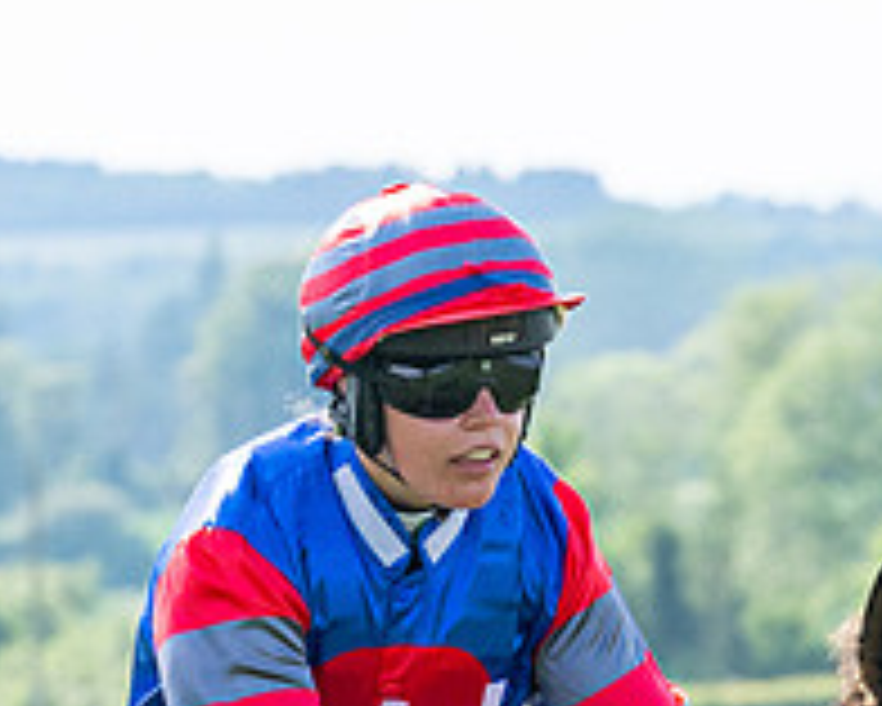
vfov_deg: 2.2
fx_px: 18230
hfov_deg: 2.8
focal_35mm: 698
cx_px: 118
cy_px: 767
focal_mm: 115
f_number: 5
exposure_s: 1/1250
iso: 400
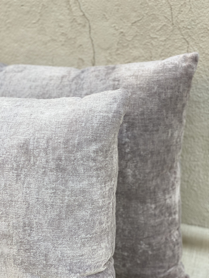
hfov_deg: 28.0
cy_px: 139
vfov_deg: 36.8
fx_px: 419
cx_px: 104
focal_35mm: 52
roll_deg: +4.5
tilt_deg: -21.4
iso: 50
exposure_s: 1/122
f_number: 2
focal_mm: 6
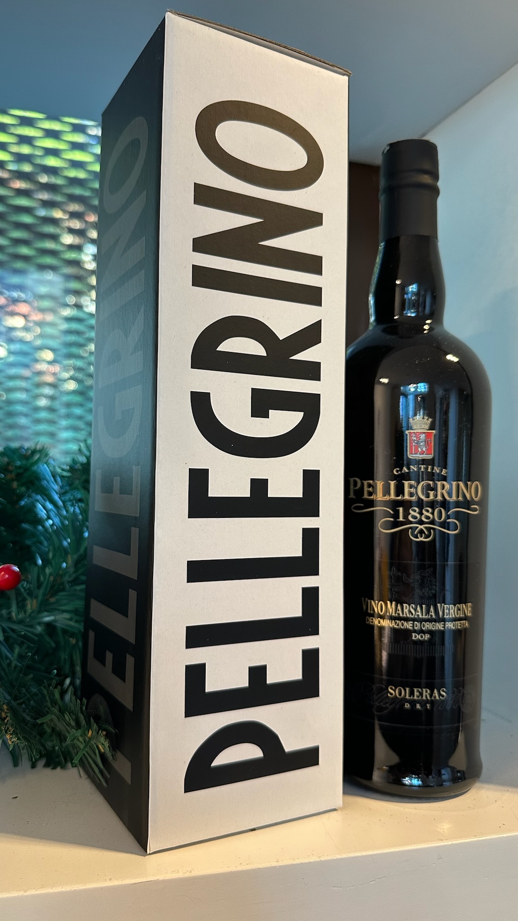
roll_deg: -1.5
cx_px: 214
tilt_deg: +2.6
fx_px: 659
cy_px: 451
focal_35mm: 27
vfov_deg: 69.8
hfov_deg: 42.7
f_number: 1.78
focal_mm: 6.86
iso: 200
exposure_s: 1/100
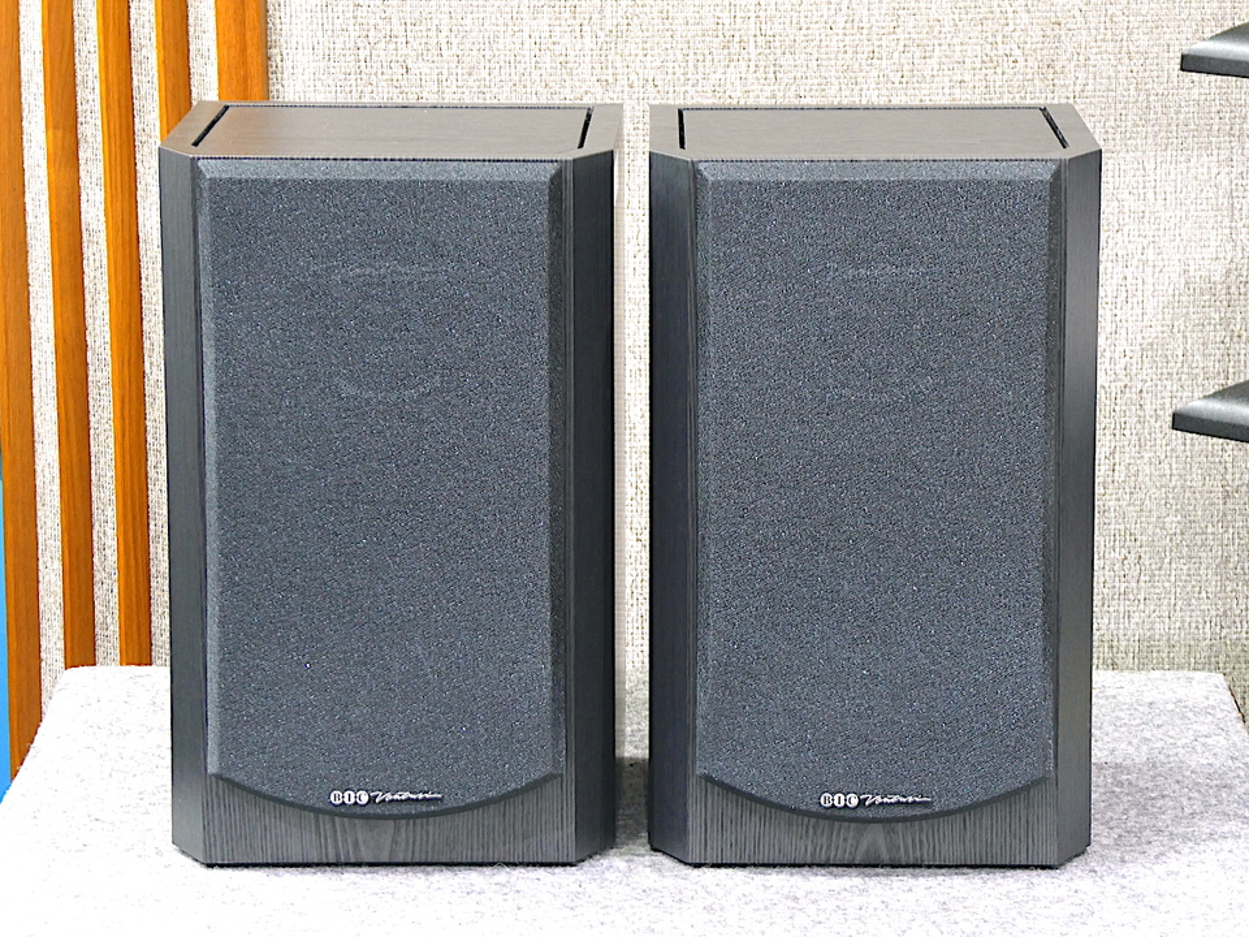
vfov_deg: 12.0
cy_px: 468
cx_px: 624
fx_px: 4474
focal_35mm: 124
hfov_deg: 15.9
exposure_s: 1/2
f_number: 5.2
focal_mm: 22.3
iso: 200
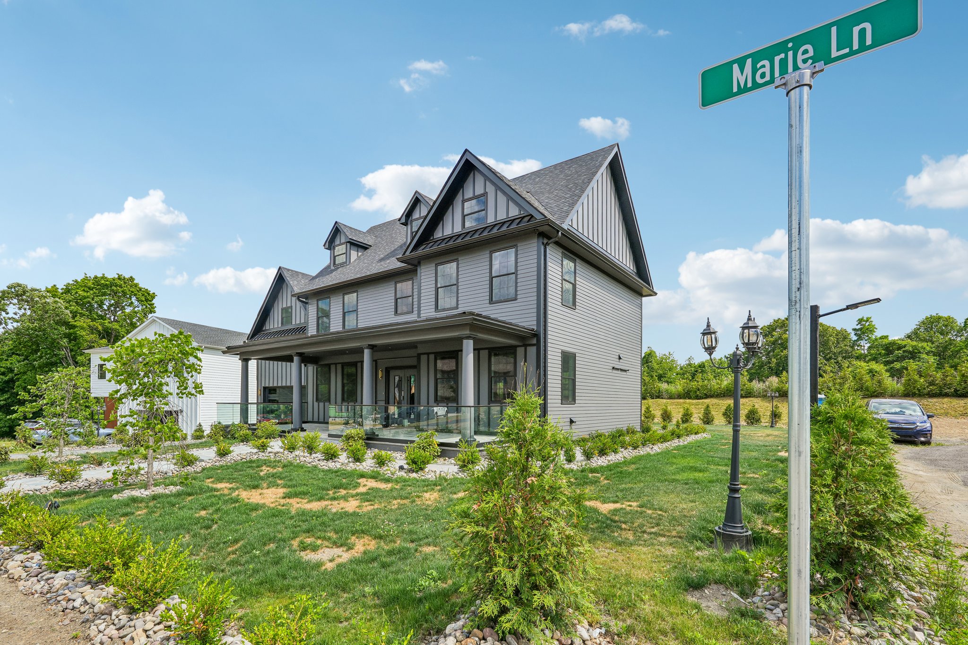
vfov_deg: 72.0
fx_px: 444
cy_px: 322
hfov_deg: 95.0
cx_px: 484
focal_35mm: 16
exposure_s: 1/200
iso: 100
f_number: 9
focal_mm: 16.5
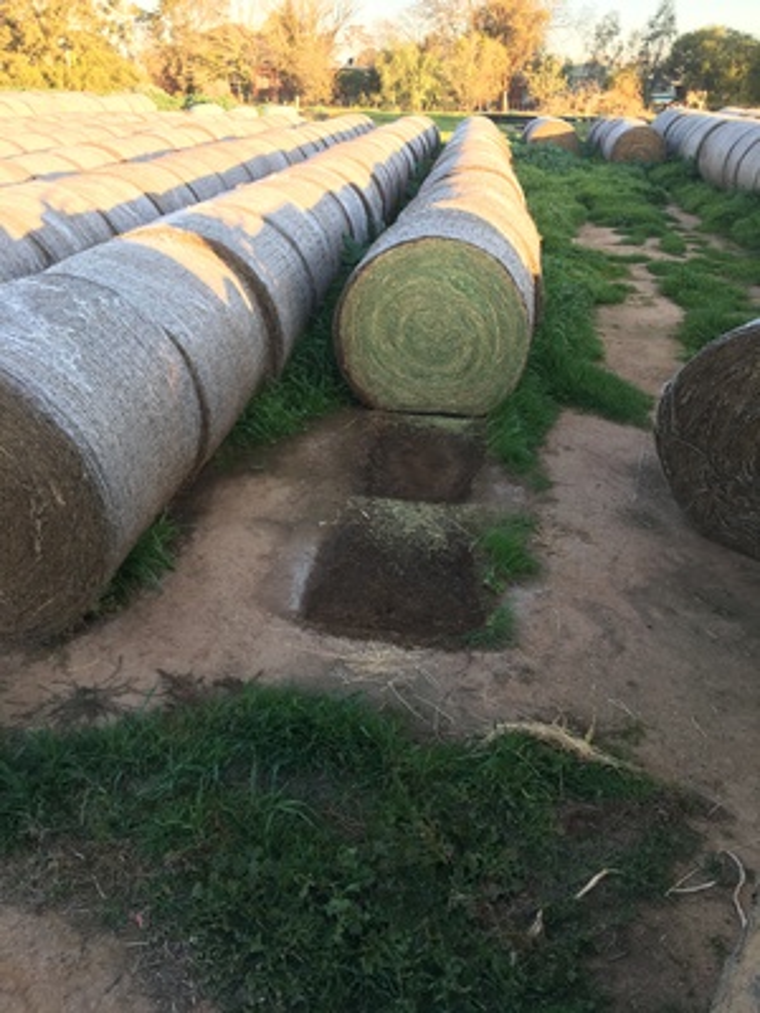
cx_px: 380
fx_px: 849
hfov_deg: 48.2
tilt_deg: -26.6
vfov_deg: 61.7
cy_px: 506
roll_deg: +0.6
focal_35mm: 29
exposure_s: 1/100
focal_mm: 4.15
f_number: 2.2
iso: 25
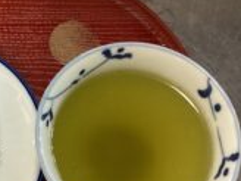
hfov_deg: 26.3
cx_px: 12
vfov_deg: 20.6
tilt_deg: -72.5
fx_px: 494
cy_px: 121
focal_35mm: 71
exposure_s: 1/60
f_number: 2.4
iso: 320
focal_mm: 3.3
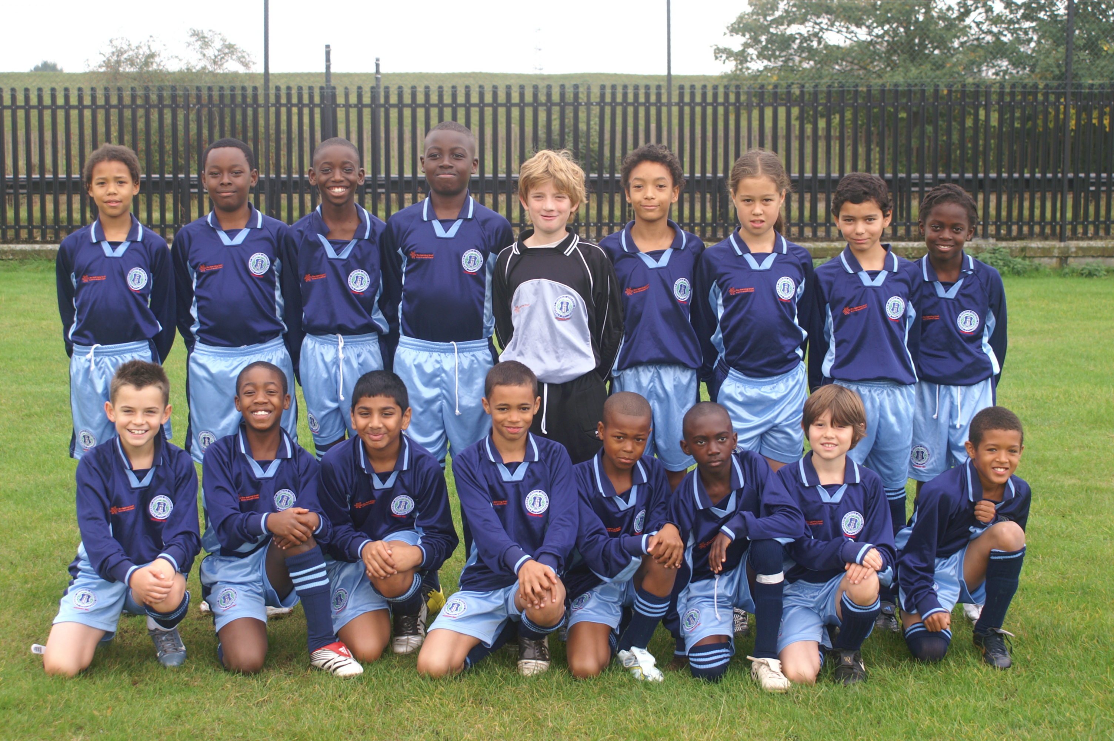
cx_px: 557
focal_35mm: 60
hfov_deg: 33.4
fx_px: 1855
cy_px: 370
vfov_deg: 22.6
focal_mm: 40
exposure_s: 1/80
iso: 200
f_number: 5.6
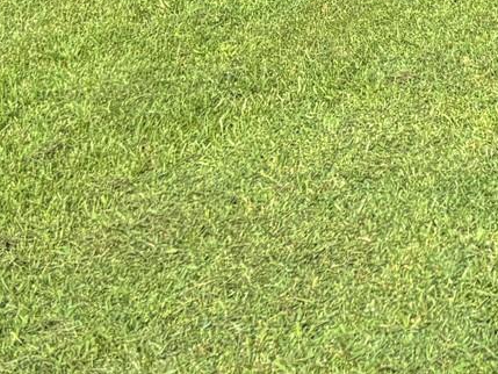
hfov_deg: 14.2
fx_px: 1784
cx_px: 873
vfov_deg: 10.6
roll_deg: +2.4
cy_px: -460
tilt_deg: -1.6
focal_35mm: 124
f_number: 1.6
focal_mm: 5.96
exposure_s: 1/1047
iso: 50
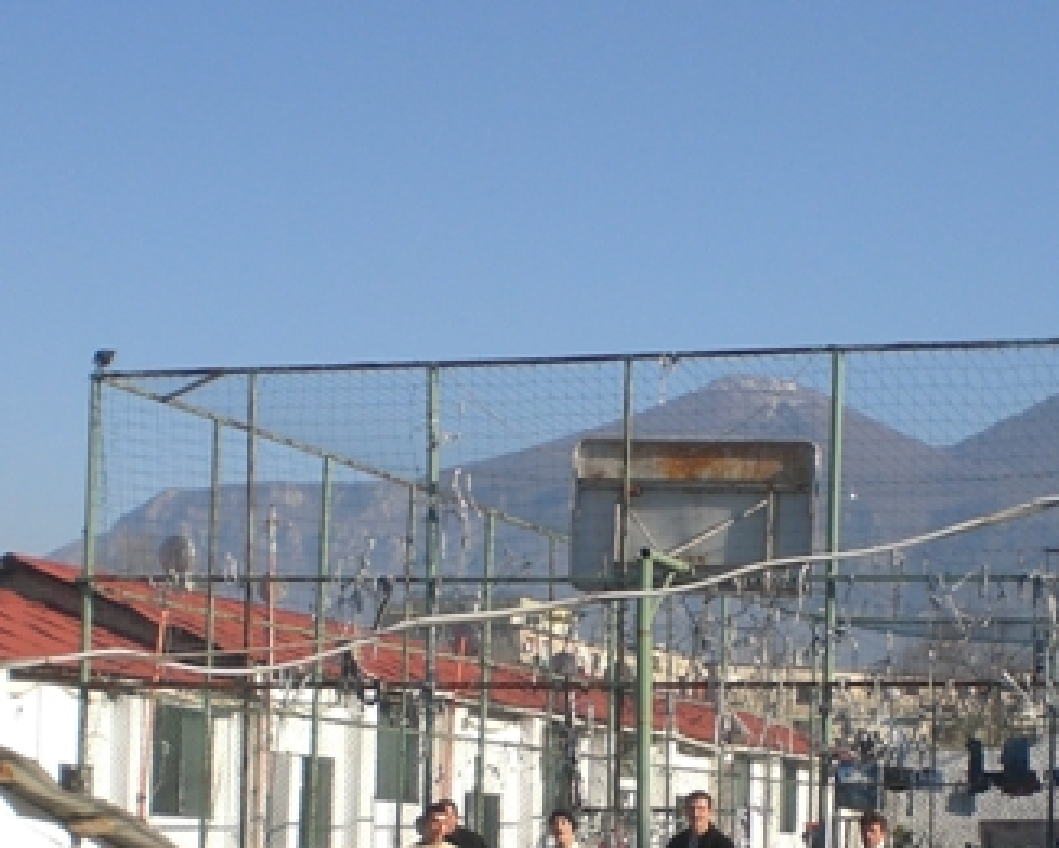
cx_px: 757
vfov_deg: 16.5
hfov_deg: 20.9
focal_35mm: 91
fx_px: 2853
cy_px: 900
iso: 50
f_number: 4.4
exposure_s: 1/400
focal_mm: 6.3
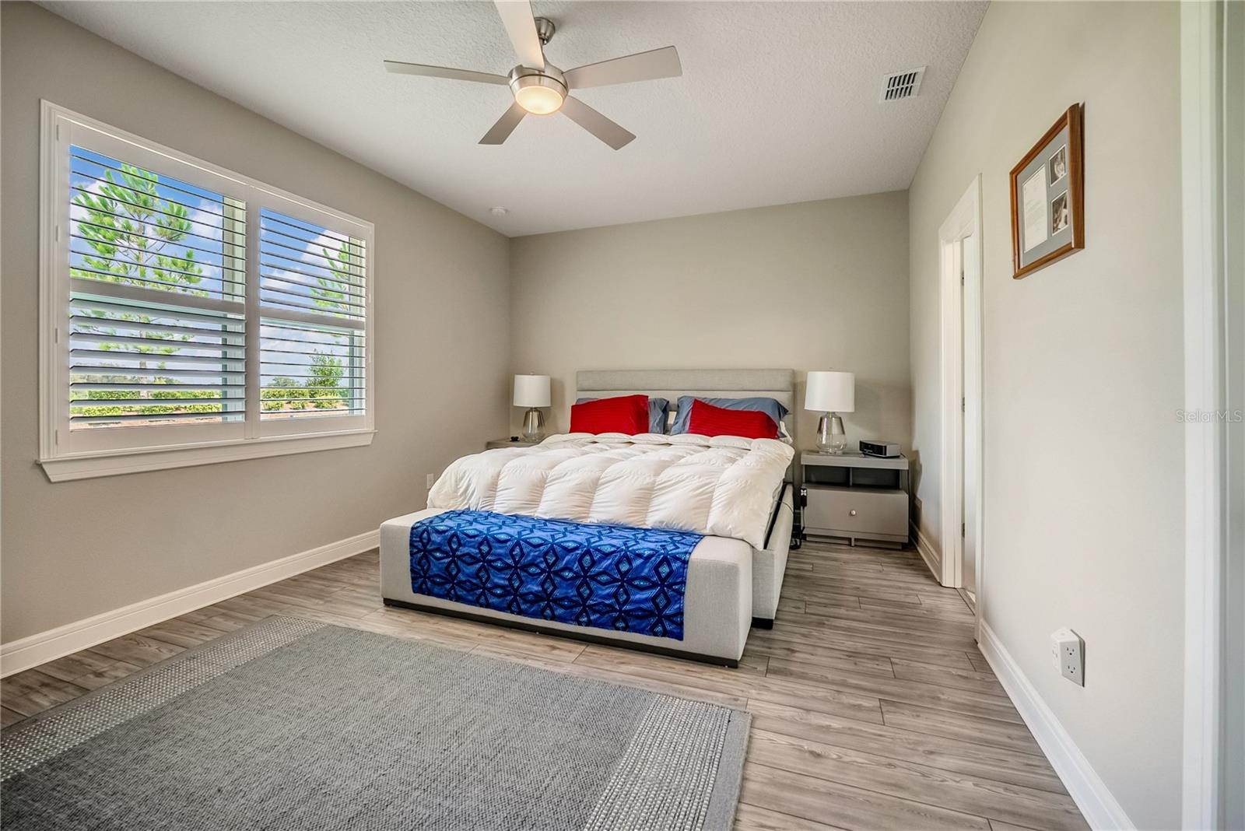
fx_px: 484
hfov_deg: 104.2
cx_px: 622
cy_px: 416
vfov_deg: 81.3
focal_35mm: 14
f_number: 4.5
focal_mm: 14
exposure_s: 1/5000
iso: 4000
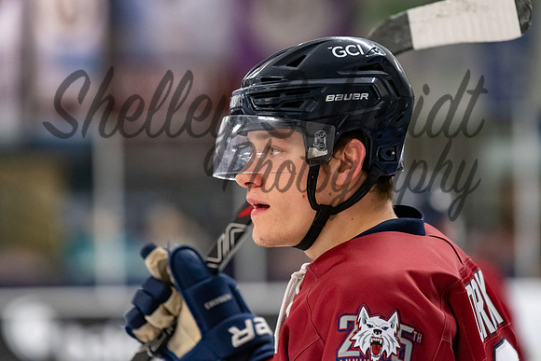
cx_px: 270
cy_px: 180
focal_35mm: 278
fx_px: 4171
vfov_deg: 5.0
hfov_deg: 7.4
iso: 2000
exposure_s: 1/800
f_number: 3.2
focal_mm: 185
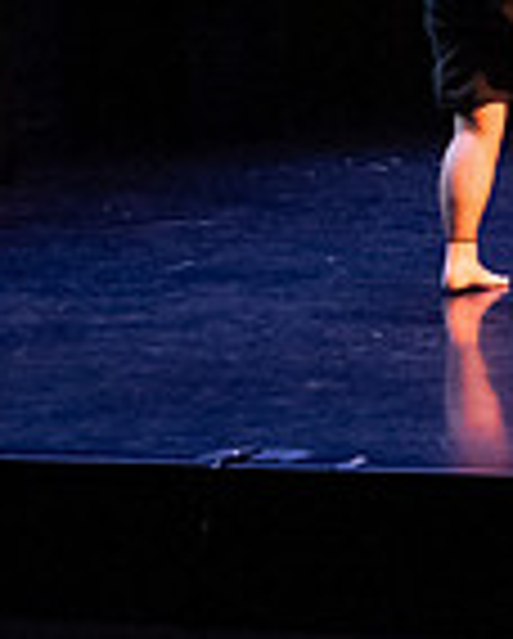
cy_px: -142
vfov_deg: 10.2
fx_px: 3504
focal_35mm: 185
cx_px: 1145
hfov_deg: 7.9
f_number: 4
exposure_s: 1/400
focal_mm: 31
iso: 4000
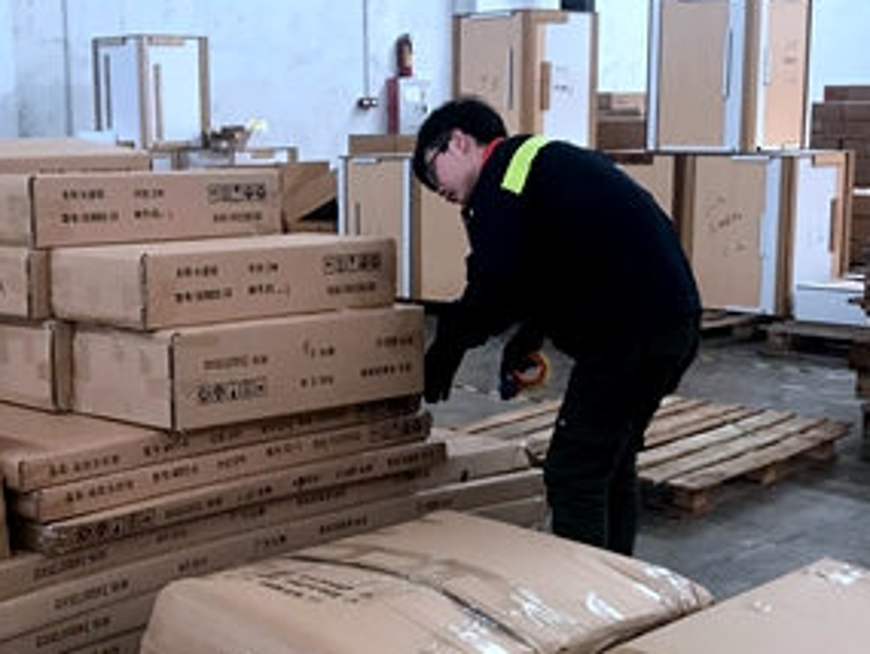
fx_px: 1483
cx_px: 299
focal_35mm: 59
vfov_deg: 24.8
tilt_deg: -10.0
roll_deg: +1.3
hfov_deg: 32.4
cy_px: 406
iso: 32
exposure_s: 1/25
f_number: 1.8
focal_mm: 3.99
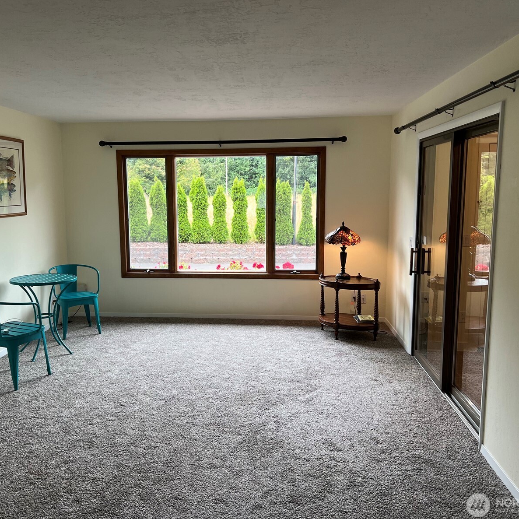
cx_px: 230
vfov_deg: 52.5
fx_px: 526
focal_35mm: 31
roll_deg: +0.7
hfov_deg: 52.4
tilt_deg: -8.6
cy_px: 260
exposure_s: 1/60
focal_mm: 5.7
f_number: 1.5
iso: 80
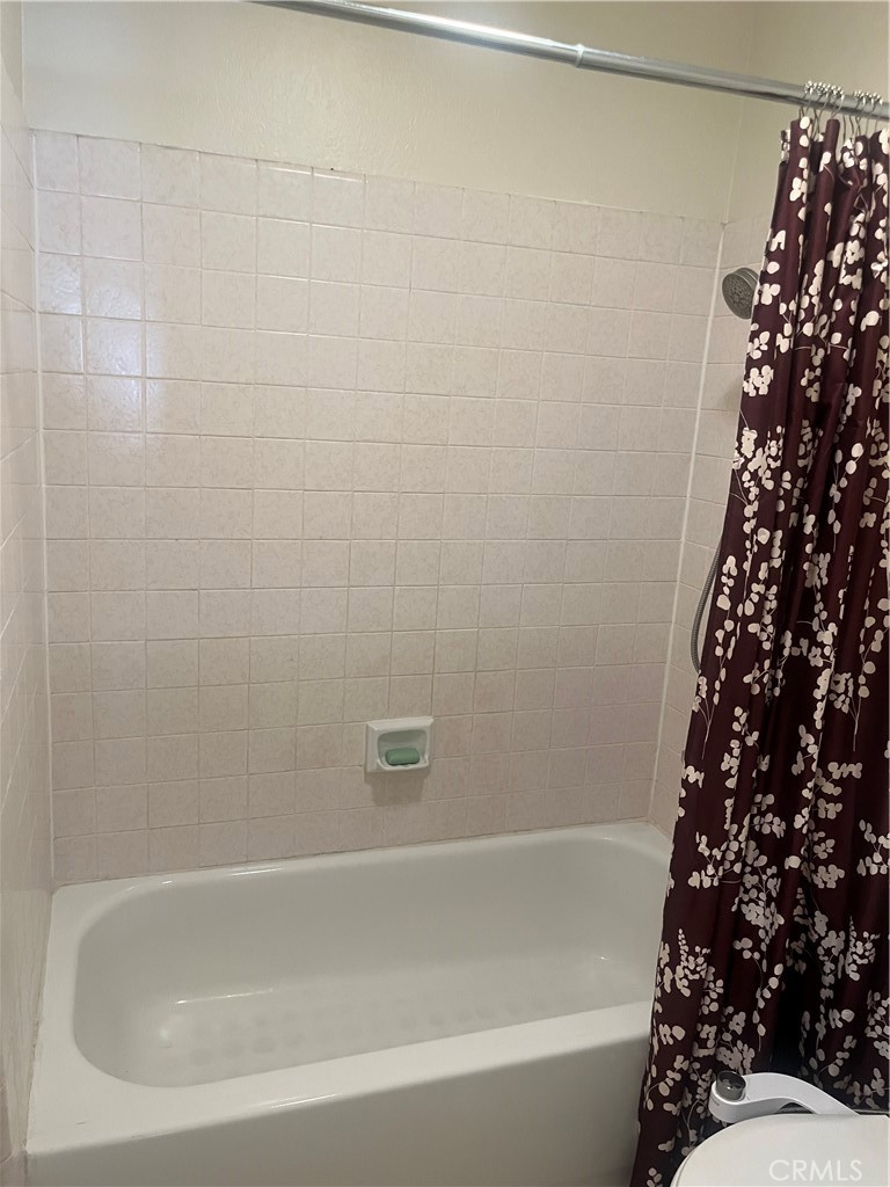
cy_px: 594
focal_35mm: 26
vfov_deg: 67.3
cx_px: 445
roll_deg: -4.2
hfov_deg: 53.1
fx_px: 891
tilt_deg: -13.4
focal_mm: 5.1
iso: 250
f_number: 1.6
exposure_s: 1/60
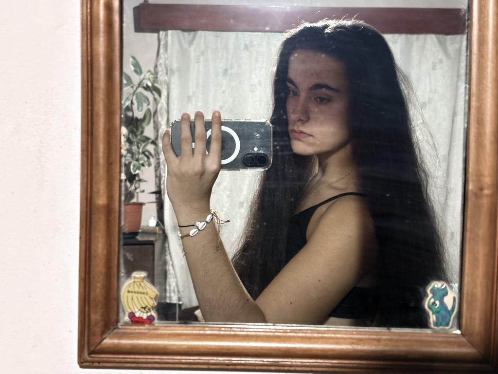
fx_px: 748
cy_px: 187
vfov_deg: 28.0
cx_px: 249
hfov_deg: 36.8
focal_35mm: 52
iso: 500
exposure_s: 1/20
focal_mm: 5.96
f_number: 1.6
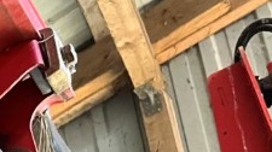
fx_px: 929
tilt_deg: +19.6
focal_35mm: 129
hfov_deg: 14.4
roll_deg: +5.0
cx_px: -233
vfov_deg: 8.3
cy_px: 404
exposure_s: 1/30
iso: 640
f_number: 1.6
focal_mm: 5.1
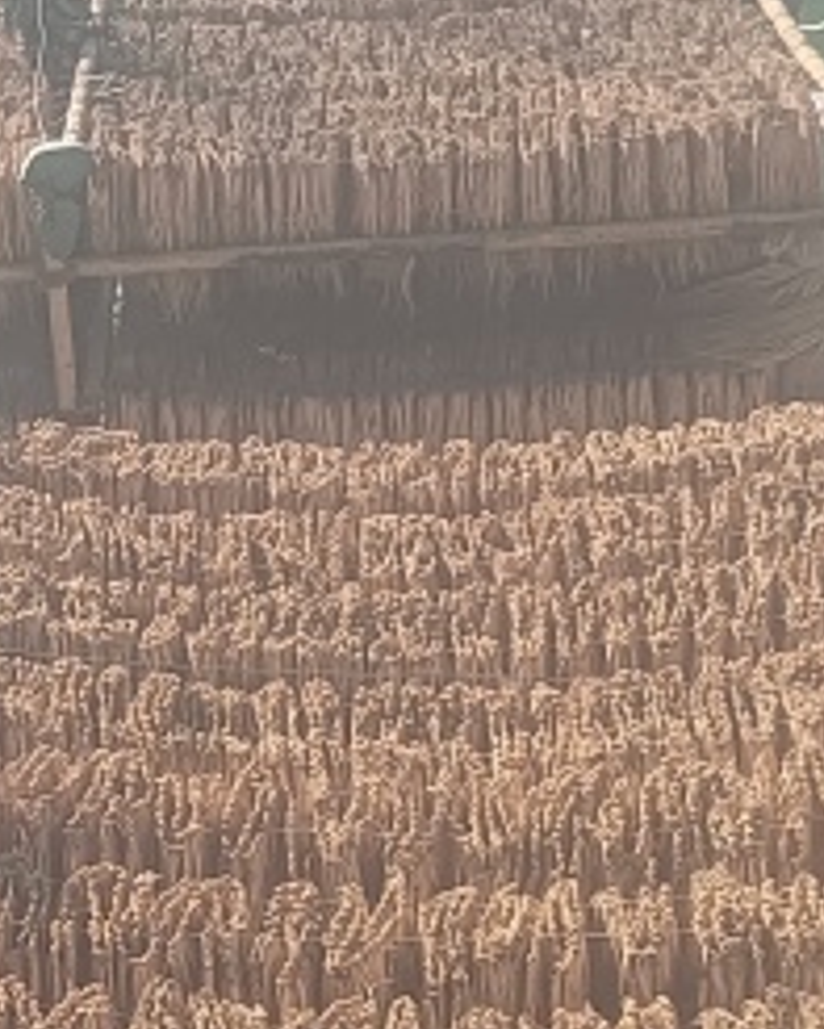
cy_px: 619
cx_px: -330
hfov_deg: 13.6
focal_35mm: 108
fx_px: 3290
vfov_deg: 17.8
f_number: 1.9
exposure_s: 1/222
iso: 100
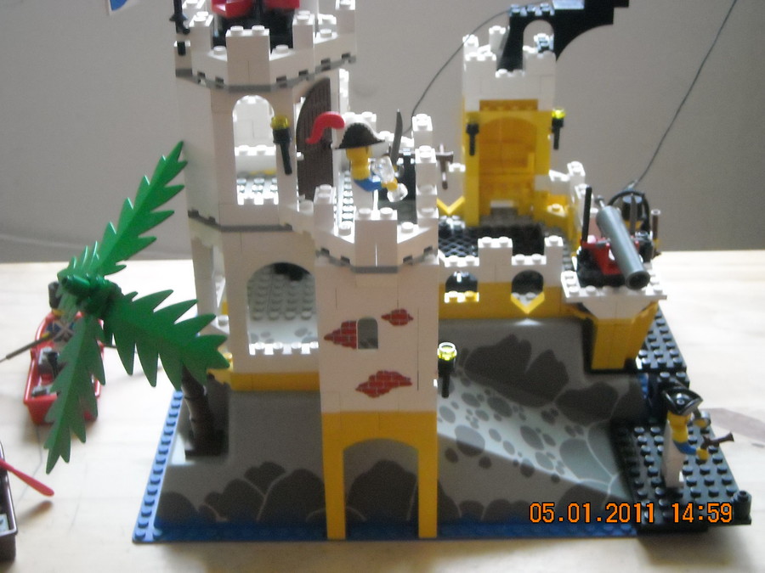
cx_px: 382
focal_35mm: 54
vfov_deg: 27.0
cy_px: 286
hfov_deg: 35.5
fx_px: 1193
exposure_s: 1/8
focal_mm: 8.85
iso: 616
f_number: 3.3
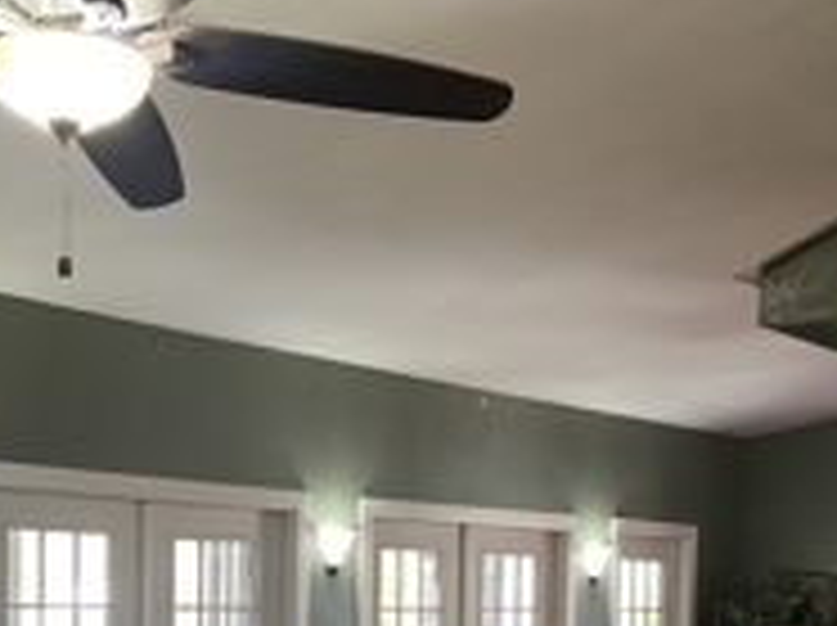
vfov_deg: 24.7
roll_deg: -1.3
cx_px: 194
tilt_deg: -0.9
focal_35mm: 56
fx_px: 1352
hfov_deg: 33.6
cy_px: 640
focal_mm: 4.25
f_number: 1.8
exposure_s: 1/60
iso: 200
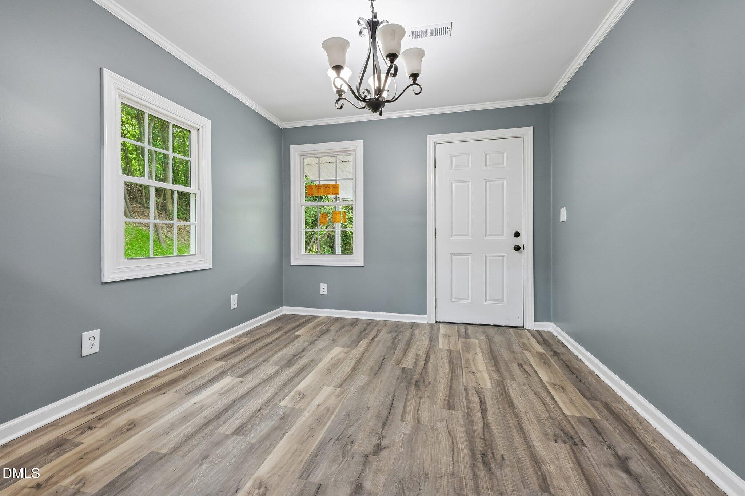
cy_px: 248
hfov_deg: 104.3
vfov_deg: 81.2
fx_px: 290
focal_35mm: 14
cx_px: 372
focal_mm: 14
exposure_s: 1/13
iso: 400
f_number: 8
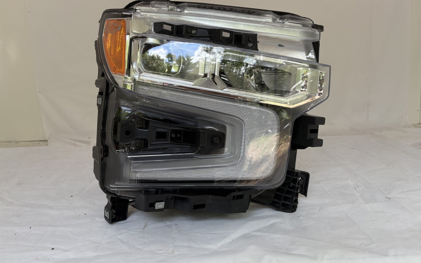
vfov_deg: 44.5
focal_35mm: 28
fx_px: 321
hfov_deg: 66.5
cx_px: 209
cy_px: 116
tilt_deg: -9.4
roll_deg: +3.6
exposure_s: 1/179
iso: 40
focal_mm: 5.96
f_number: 1.6
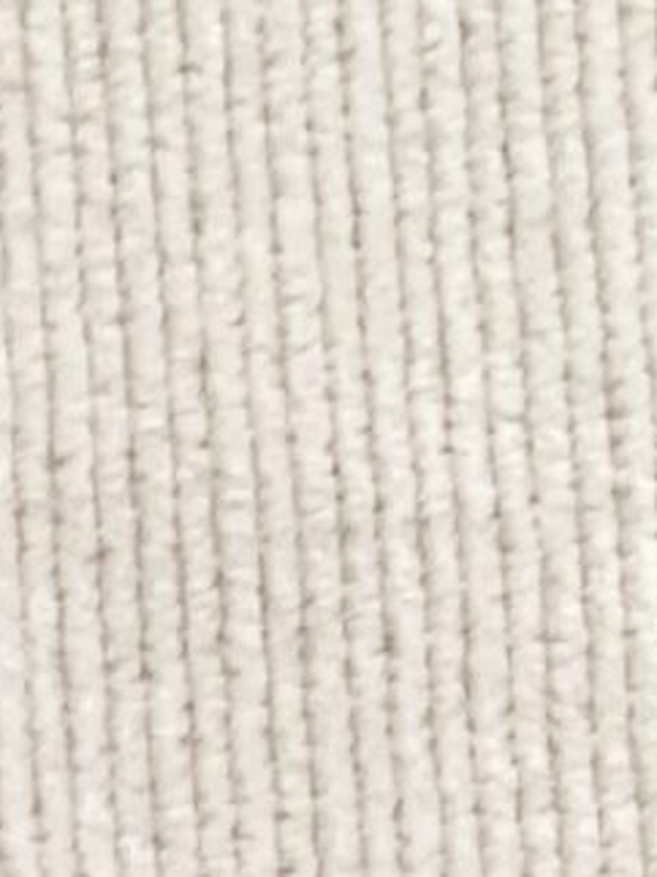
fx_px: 5217
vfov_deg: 7.3
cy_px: 3389
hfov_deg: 6.4
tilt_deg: -84.4
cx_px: -1539
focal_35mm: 206
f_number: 1.8
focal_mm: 4.25
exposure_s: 1/122
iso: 32
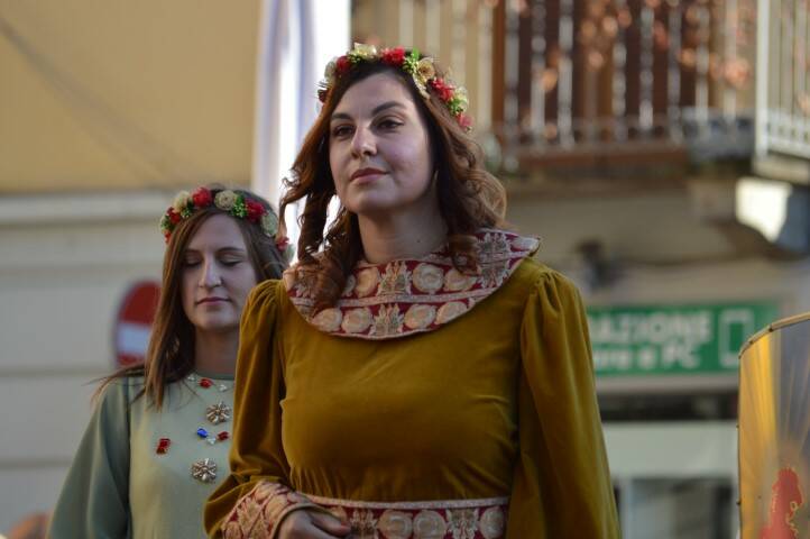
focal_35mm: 300
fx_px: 6744
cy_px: 270
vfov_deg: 4.6
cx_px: 405
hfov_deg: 6.9
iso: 320
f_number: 5.6
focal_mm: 200
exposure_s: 1/500
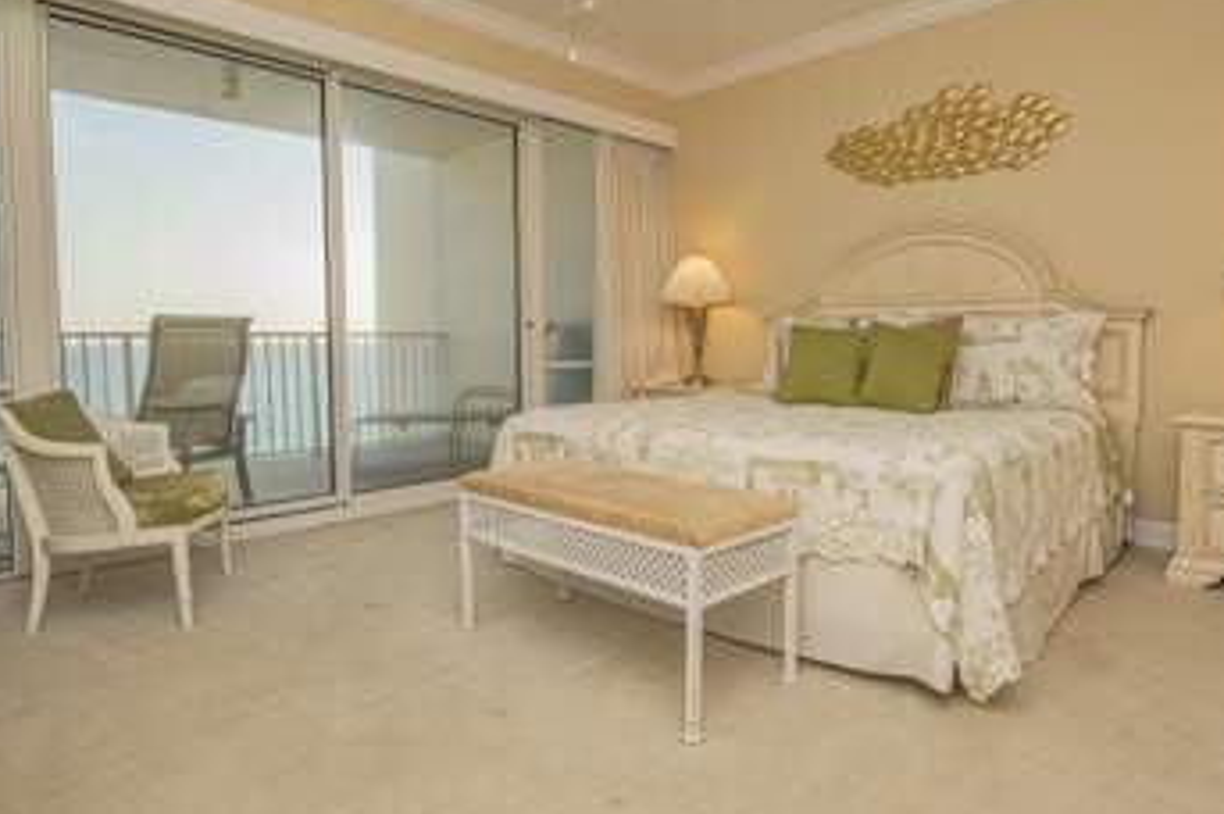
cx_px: 649
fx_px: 713
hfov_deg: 81.2
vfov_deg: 59.3
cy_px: 373
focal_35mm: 21
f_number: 11
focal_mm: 10
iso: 400
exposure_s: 1/60
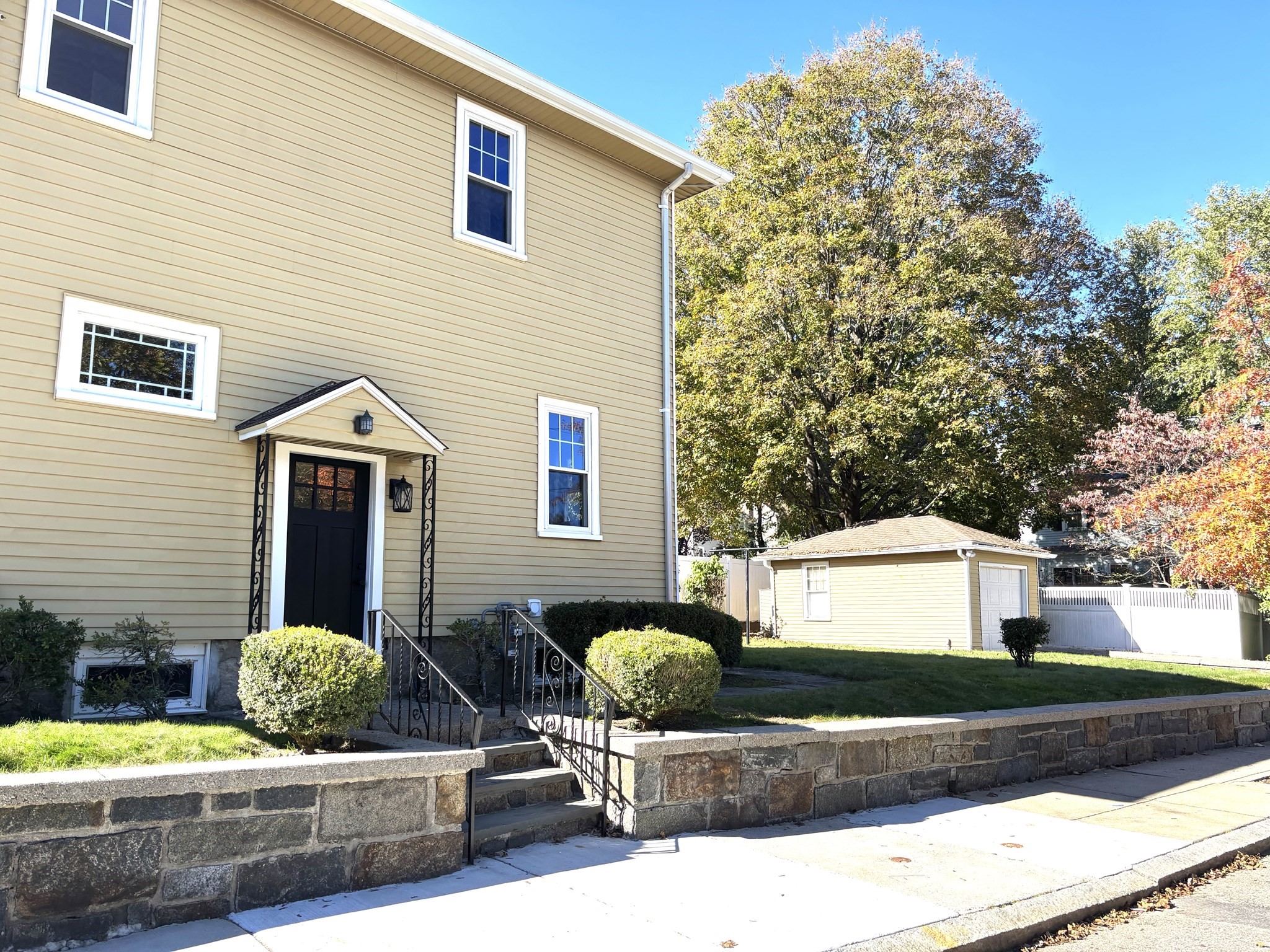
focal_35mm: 26
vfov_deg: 53.1
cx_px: 635
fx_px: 954
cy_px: 476
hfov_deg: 67.3
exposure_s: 1/1007
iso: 50
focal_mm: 5.96
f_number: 1.6
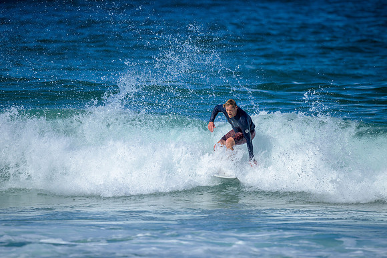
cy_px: 129
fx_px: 8602
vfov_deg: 1.7
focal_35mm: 800
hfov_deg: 2.6
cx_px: 194
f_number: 6.3
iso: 250
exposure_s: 1/2500
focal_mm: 800
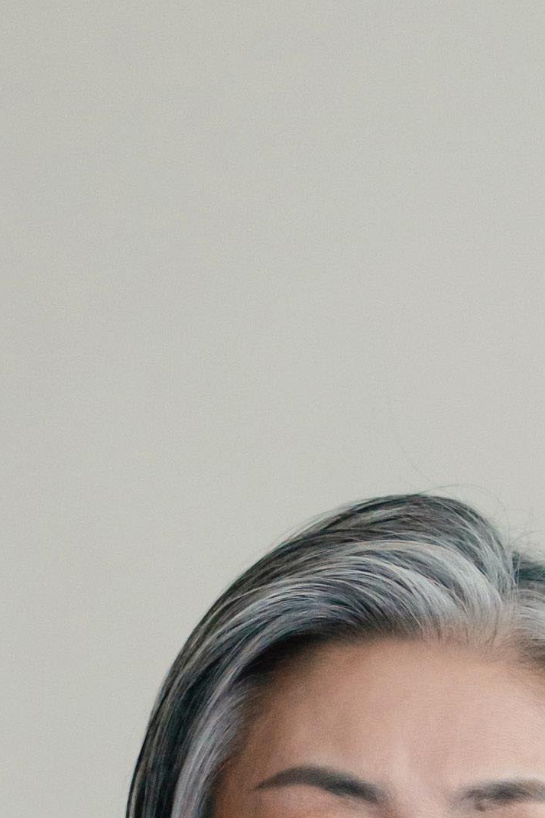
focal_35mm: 224
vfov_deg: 8.9
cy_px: 1406
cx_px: 443
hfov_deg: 6.1
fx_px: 5088
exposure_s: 1/500
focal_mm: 35
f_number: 1.4
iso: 1600
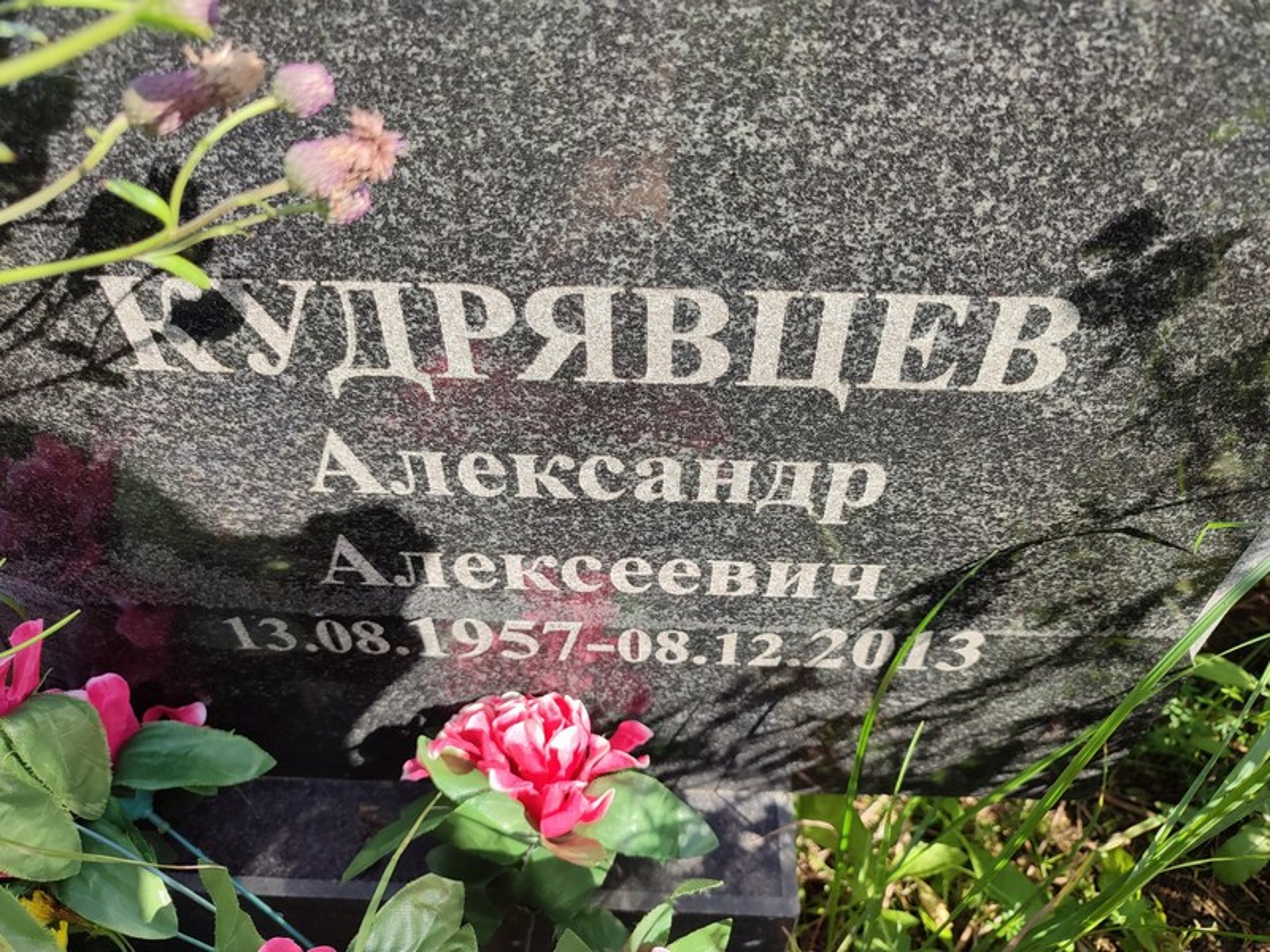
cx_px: 635
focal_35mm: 25
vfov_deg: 54.9
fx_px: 917
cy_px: 476
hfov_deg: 69.4
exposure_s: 1/272
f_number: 1.9
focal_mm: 6.04
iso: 50
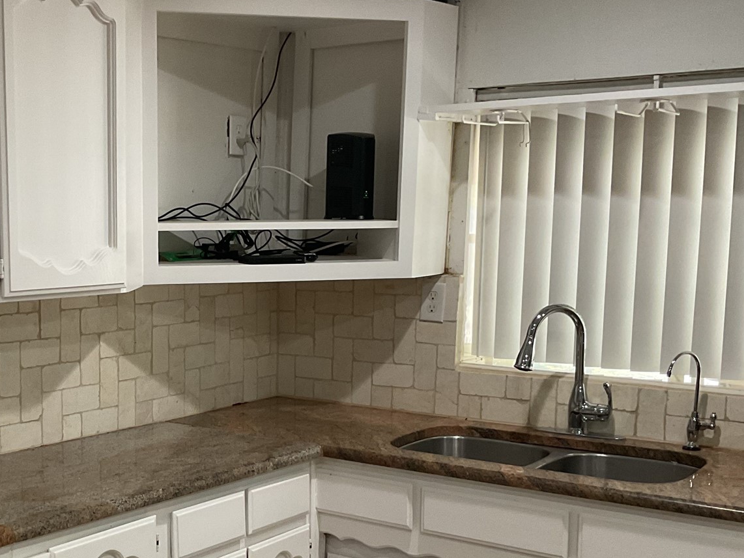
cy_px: 371
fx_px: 1118
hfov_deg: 35.9
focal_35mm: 52
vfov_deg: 27.9
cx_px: 173
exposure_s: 1/60
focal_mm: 3
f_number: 1.8
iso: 125
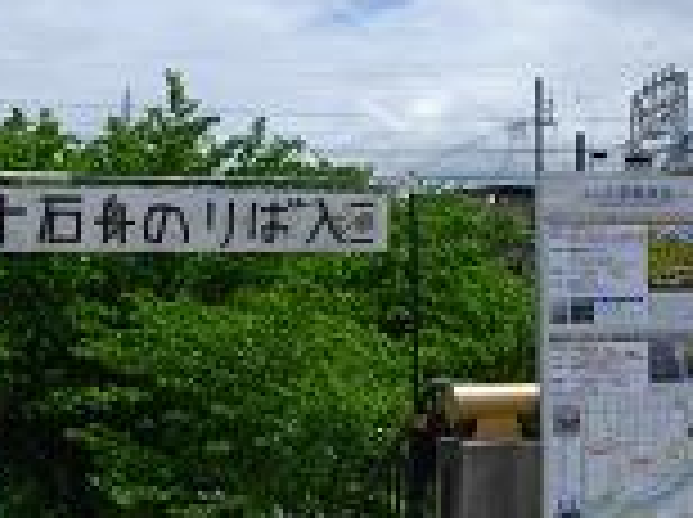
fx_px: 1619
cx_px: 524
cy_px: 252
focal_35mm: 81
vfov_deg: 18.2
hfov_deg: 23.9
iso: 100
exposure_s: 1/1000
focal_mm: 5.7
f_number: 5.5
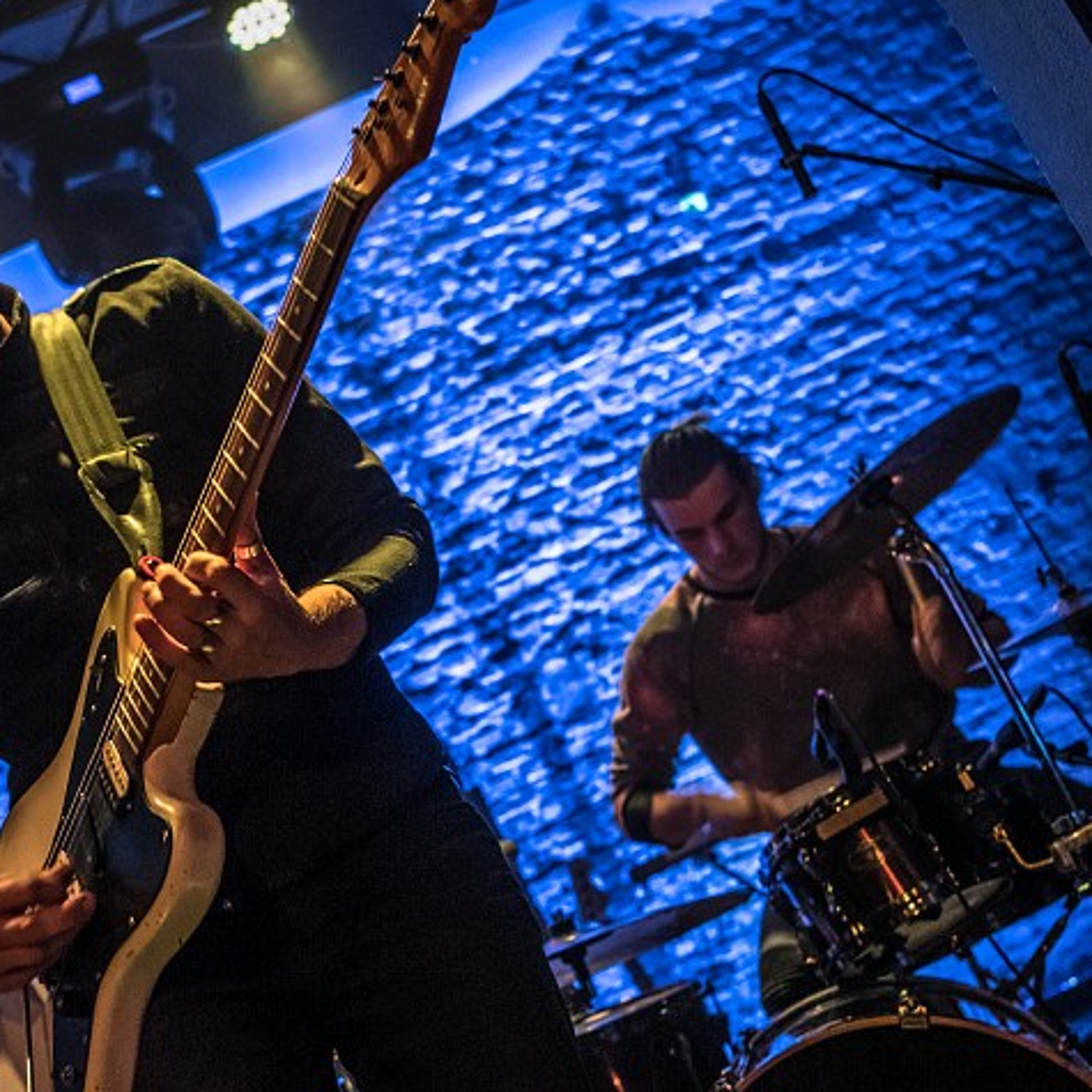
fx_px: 2070
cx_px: 370
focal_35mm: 58
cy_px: 543
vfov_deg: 29.6
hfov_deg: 29.4
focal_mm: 30
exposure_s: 1/100
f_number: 2.8
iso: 3200
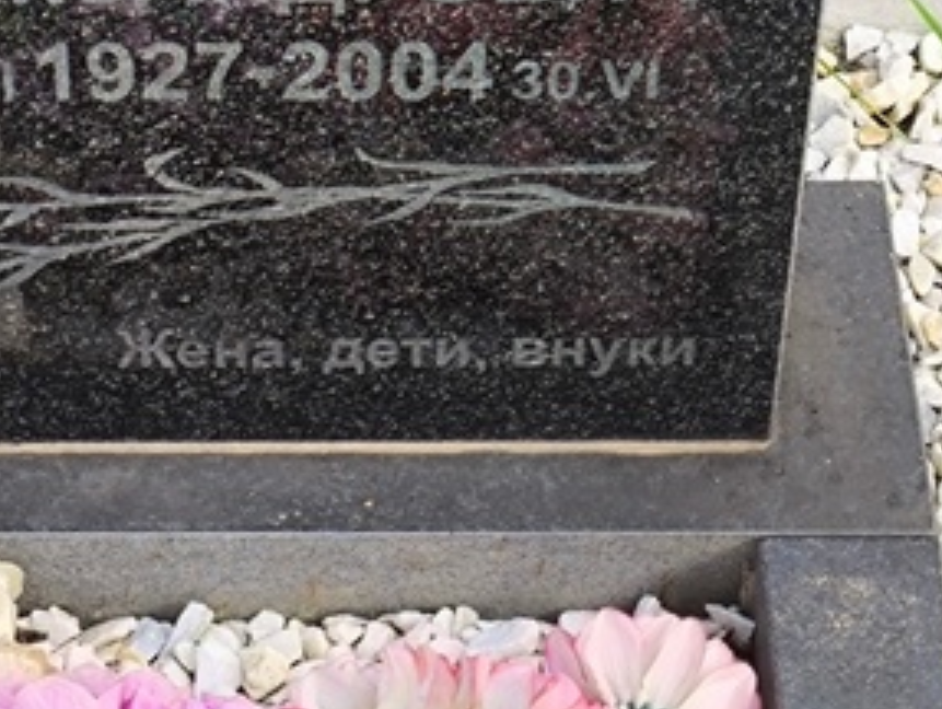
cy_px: -30
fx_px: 3787
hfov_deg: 14.1
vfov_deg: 10.6
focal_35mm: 139
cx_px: 281
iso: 50
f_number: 1.7
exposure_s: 1/251
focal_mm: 4.71
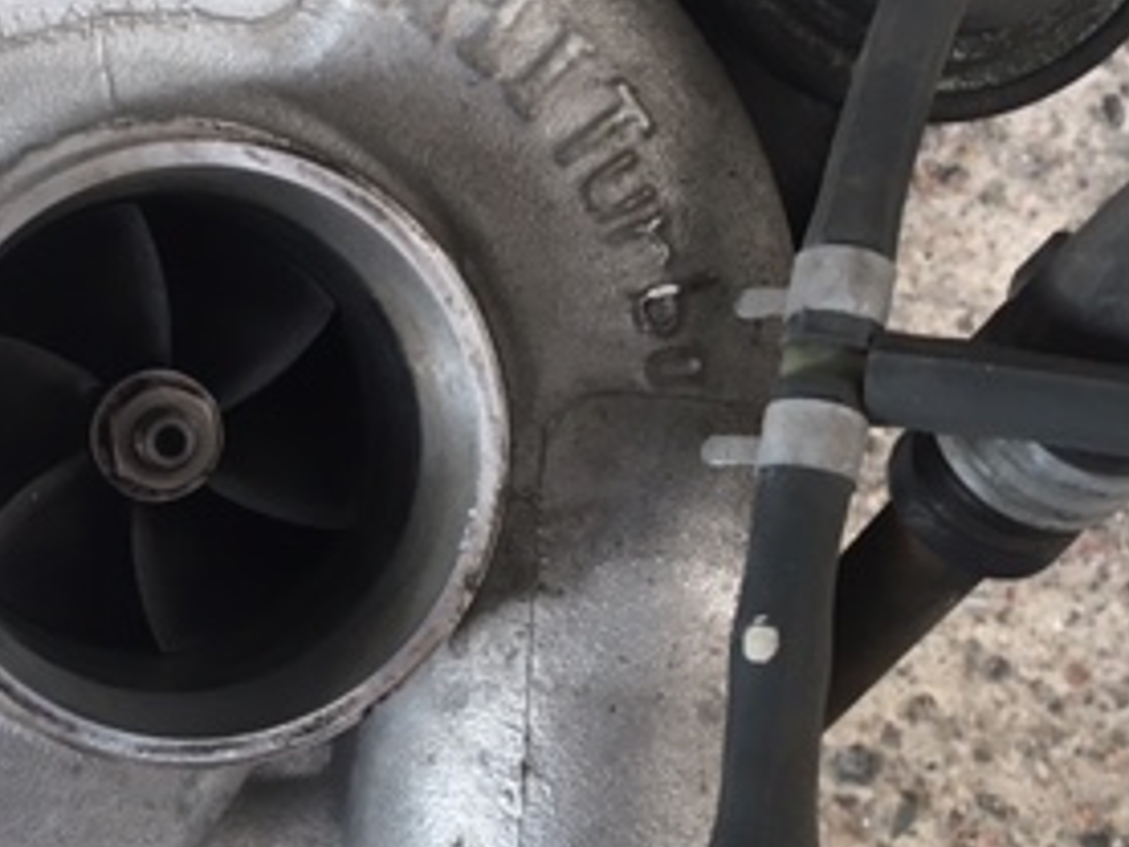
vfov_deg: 21.9
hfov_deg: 28.2
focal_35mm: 67
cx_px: 183
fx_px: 2186
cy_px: 554
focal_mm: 4.15
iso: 25
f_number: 2.2
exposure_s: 1/33
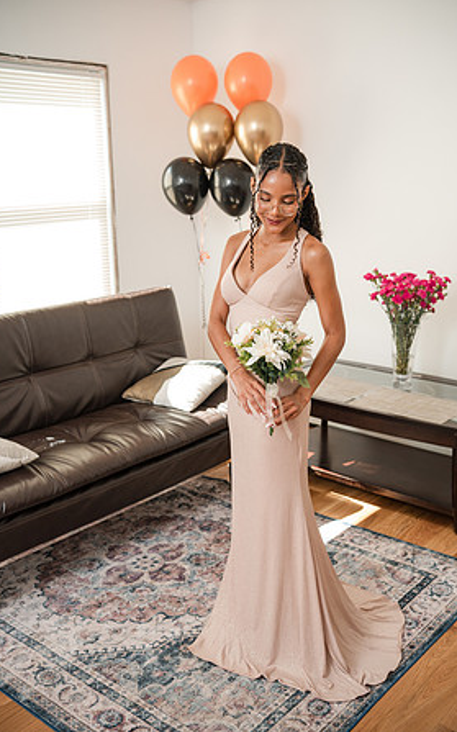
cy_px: 365
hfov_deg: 33.6
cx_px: 234
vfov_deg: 51.6
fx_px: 758
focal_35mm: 38
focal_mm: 37
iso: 1000
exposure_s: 1/250
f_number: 3.2
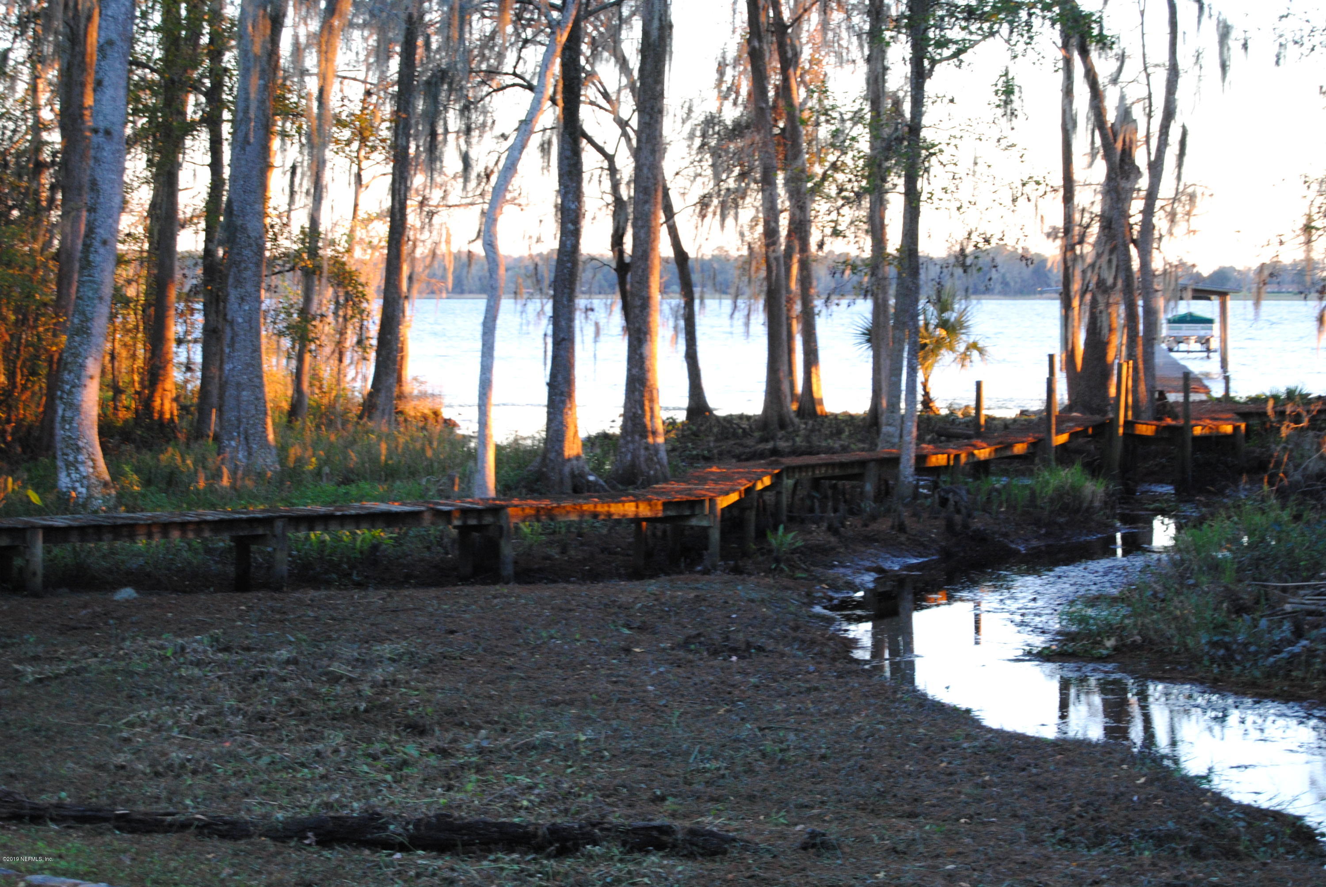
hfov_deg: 24.6
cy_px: 444
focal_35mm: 82
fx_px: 3042
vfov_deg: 16.6
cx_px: 663
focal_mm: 55
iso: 560
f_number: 5.6
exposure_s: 1/30
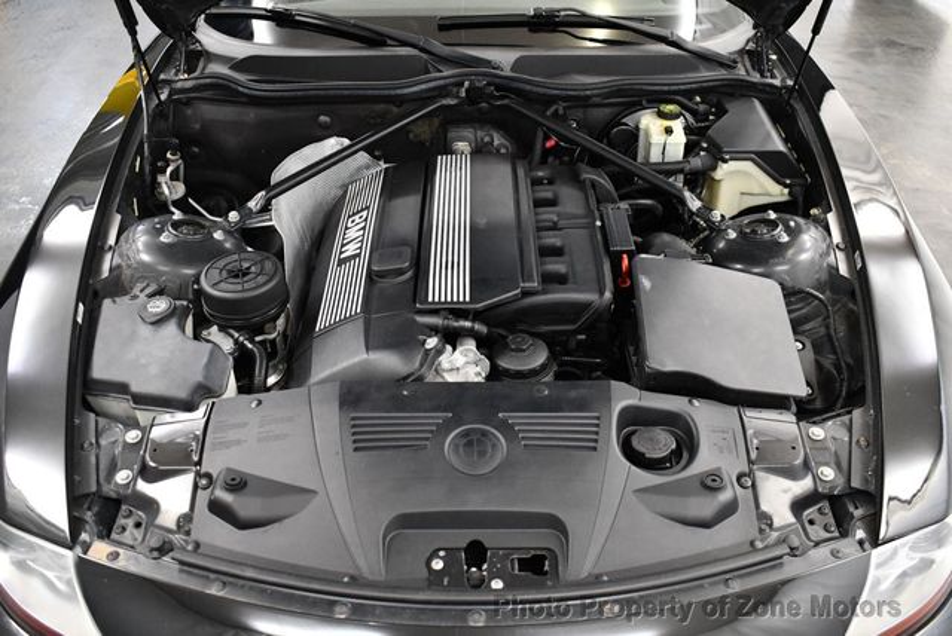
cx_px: 476
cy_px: 318
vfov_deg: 36.9
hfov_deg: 53.1
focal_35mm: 36
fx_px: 953
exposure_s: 1/125
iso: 2000
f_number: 3.5
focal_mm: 18
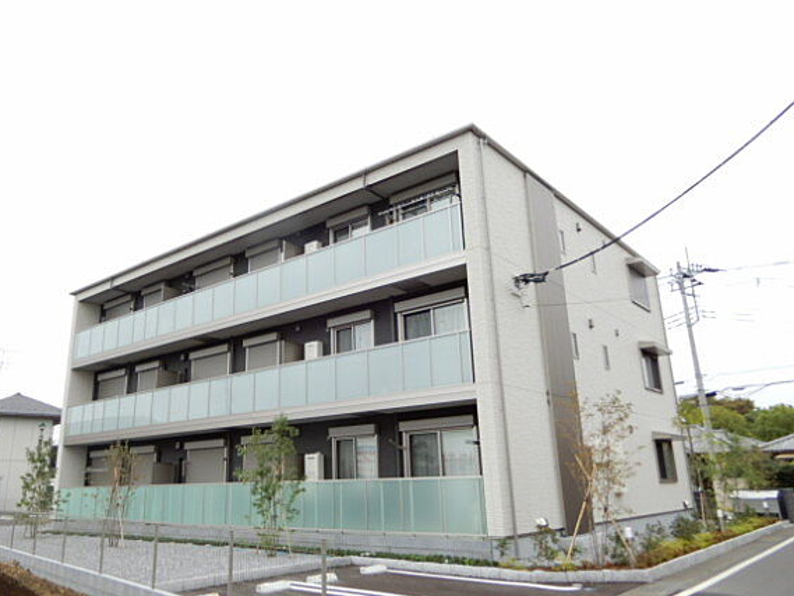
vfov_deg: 51.4
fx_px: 619
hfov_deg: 65.1
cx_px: 349
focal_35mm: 27
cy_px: 299
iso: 80
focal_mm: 4.3
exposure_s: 1/50
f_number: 3.4
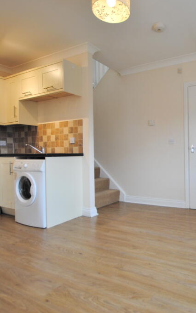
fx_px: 196
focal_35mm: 23
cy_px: 156
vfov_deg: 77.1
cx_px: 155
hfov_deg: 50.1
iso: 200
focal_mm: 10
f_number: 3.5
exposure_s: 1/30
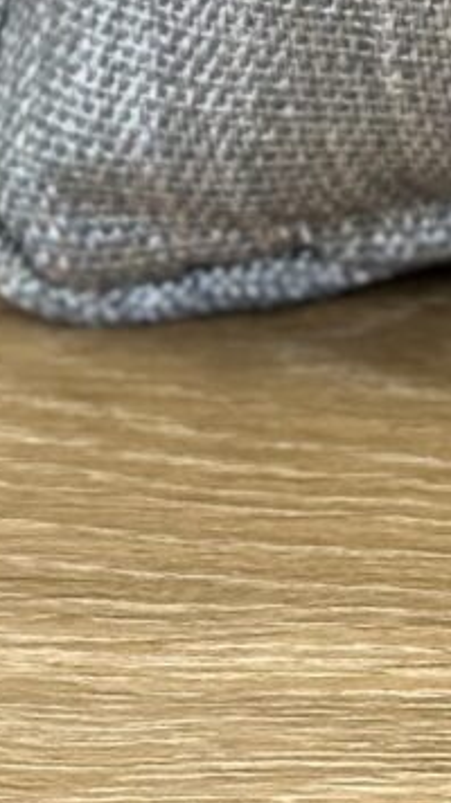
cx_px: 1427
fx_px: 8001
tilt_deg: -17.7
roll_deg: +1.6
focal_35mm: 376
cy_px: -1114
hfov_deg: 3.2
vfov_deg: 5.5
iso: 80
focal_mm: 6.86
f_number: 1.78
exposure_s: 1/170
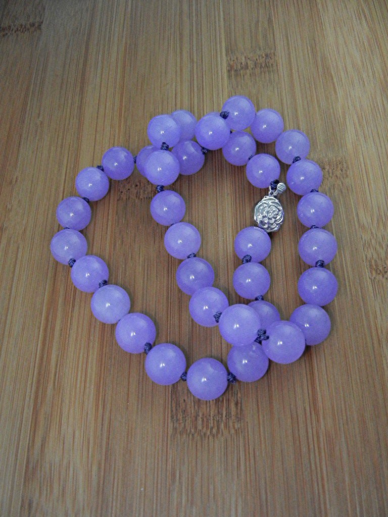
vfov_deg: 54.0
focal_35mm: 34
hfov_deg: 41.8
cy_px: 258
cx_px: 194
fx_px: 508
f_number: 7.2
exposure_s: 1/30
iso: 800
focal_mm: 6.2
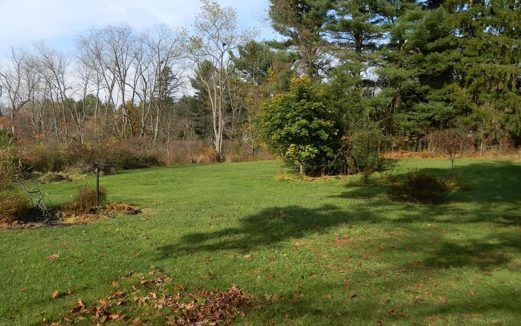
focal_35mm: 28
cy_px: 172
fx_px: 398
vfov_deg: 44.5
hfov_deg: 66.5
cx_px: 265
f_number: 3.1
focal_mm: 4.5
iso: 80
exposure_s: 1/640
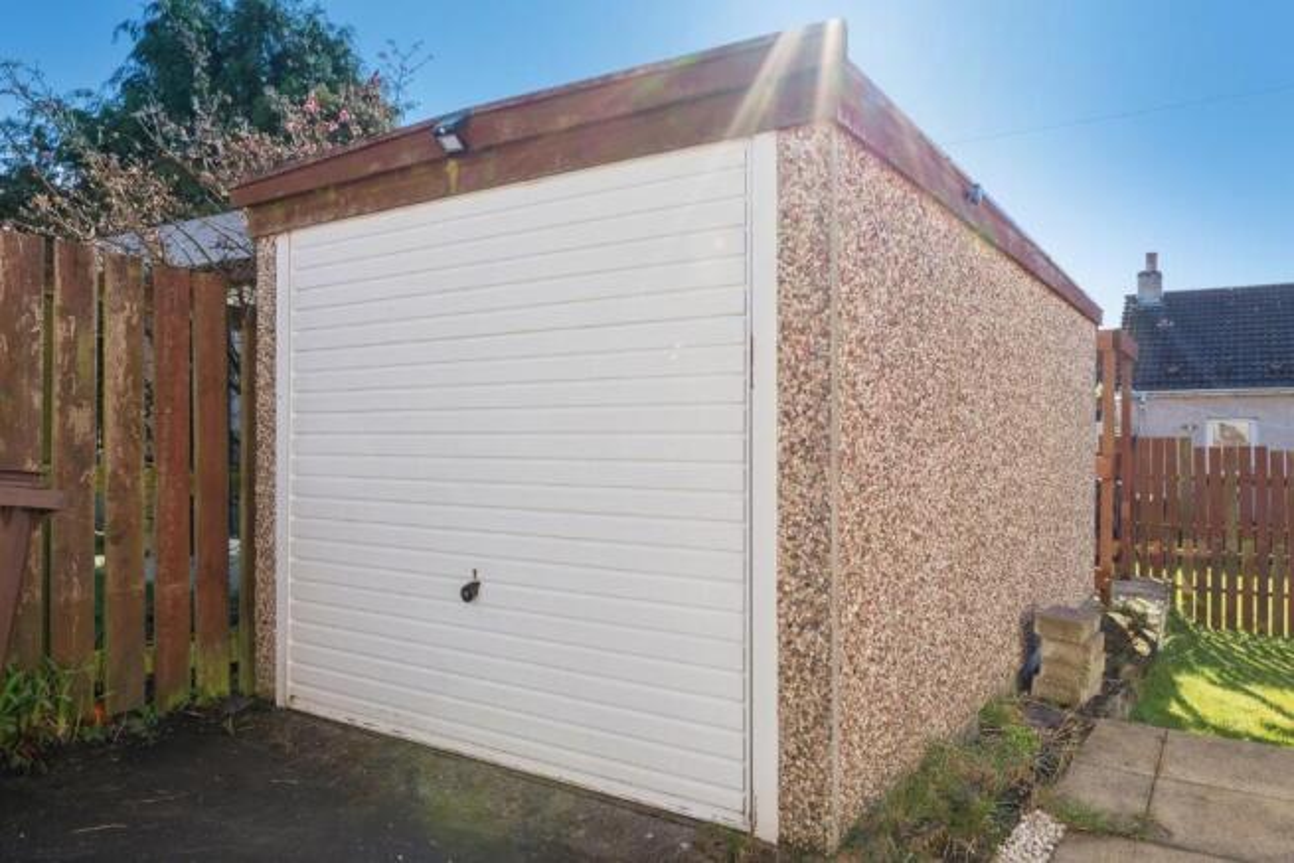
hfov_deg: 73.7
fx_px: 863
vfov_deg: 53.2
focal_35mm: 24
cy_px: 432
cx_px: 647
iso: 800
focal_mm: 16
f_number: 14
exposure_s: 1/200
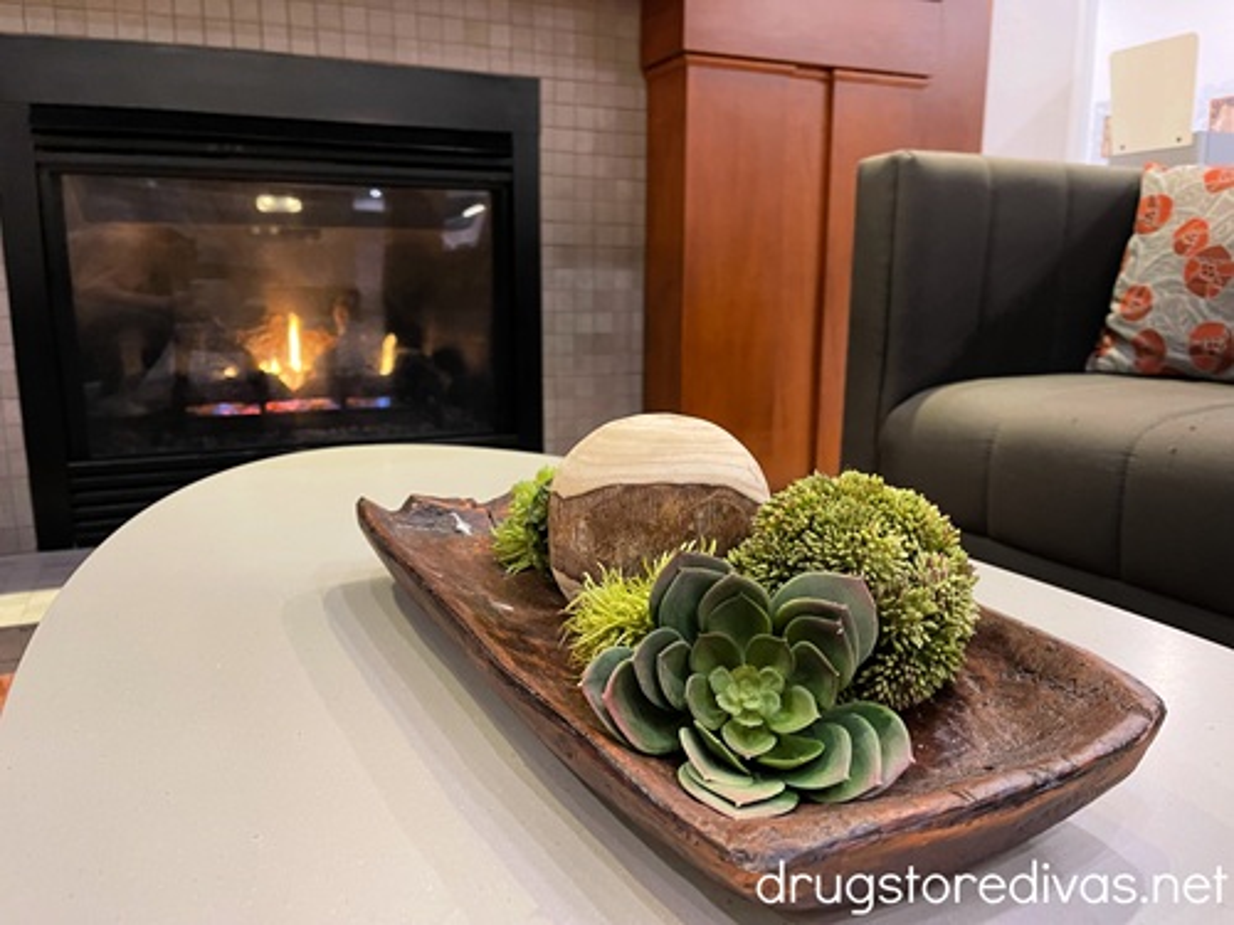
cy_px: 462
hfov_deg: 67.3
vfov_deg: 53.1
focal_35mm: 26
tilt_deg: -11.5
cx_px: 617
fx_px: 927
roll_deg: -1.1
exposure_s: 1/30
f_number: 1.6
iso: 500
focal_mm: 5.1
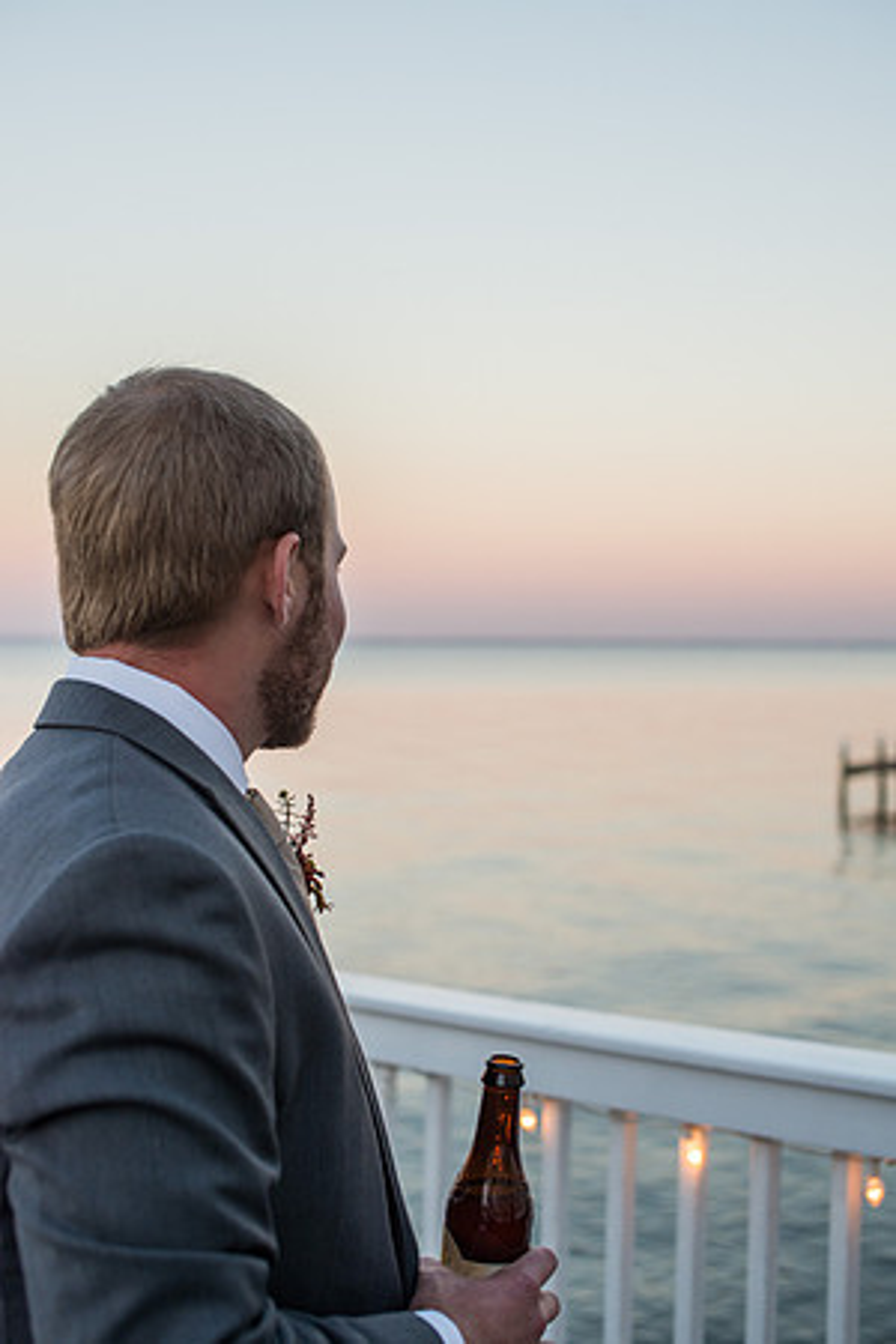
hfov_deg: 27.0
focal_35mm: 50
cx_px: 448
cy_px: 672
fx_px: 1867
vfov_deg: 39.6
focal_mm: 50
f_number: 4
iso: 500
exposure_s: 1/500
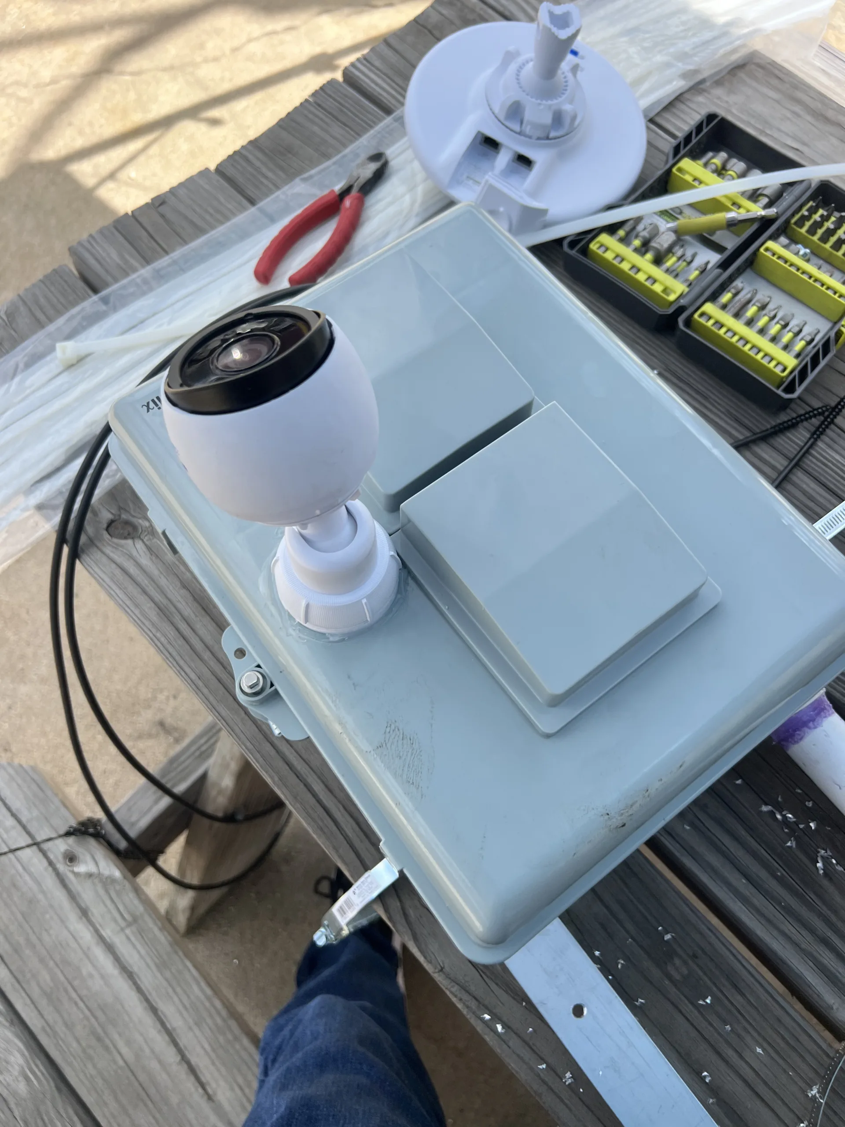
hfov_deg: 53.1
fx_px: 846
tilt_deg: -69.6
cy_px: 564
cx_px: 422
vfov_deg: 67.3
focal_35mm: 26
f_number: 1.5
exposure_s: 1/1553
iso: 50
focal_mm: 5.7
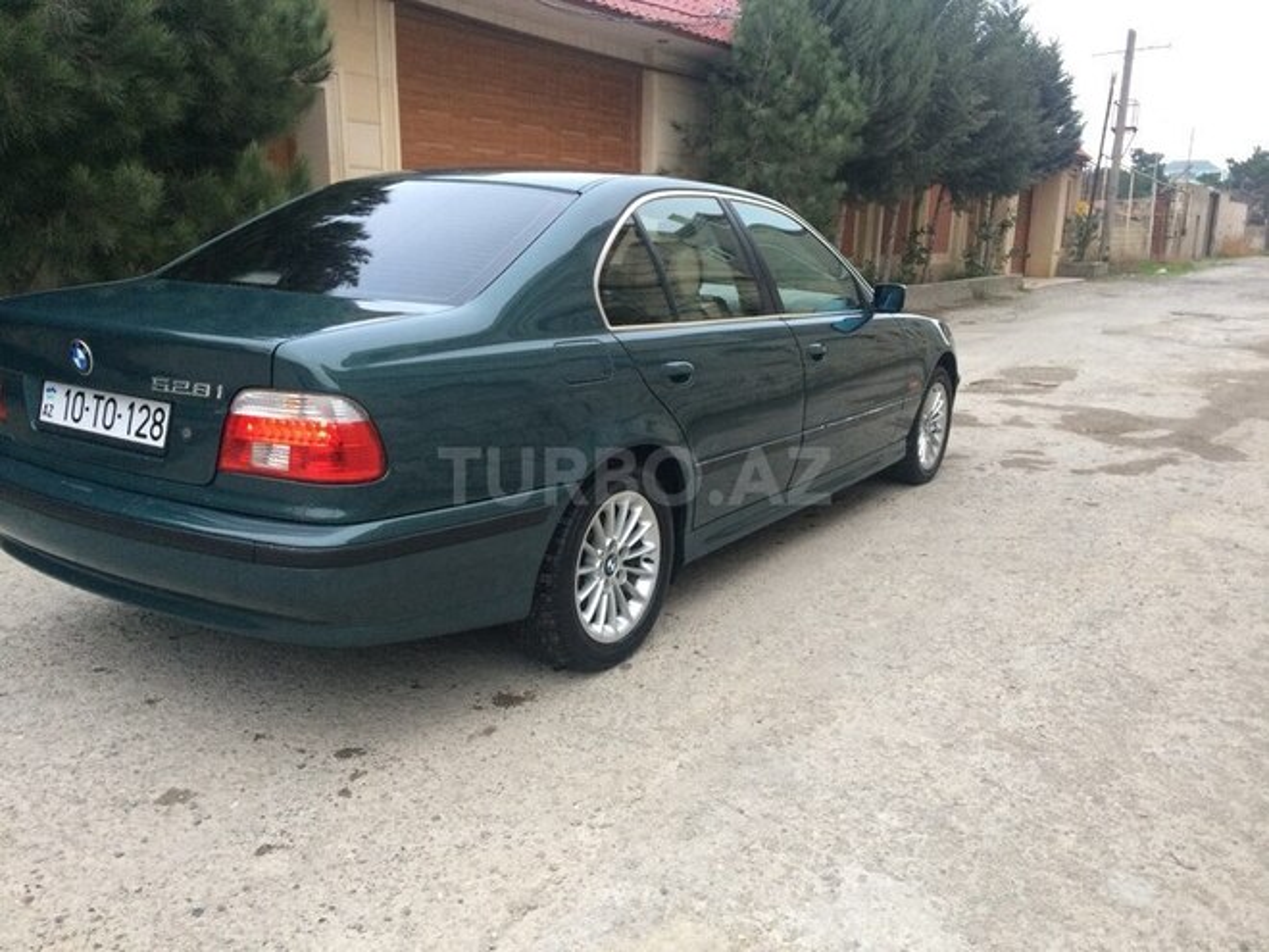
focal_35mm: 29
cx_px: 634
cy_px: 476
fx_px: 1063
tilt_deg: -12.5
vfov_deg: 48.2
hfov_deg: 61.7
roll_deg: +0.1
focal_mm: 4.15
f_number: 2.2
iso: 80
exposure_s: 1/33
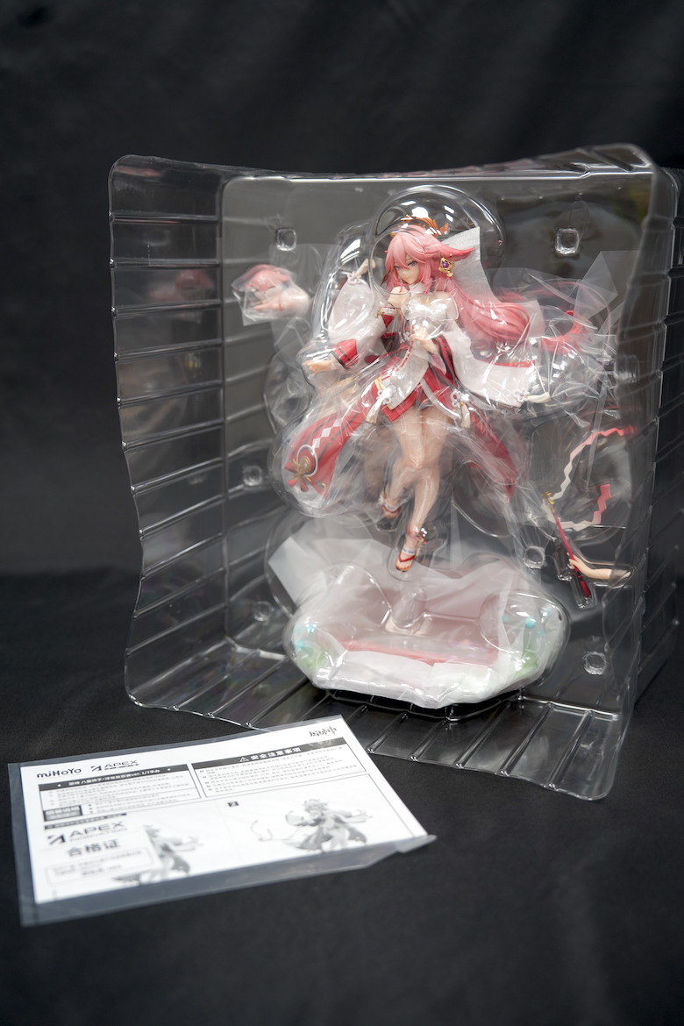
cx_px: 342
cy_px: 513
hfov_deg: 34.2
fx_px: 1111
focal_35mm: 39
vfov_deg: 49.6
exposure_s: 1/50
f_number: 2.8
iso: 200
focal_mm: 39
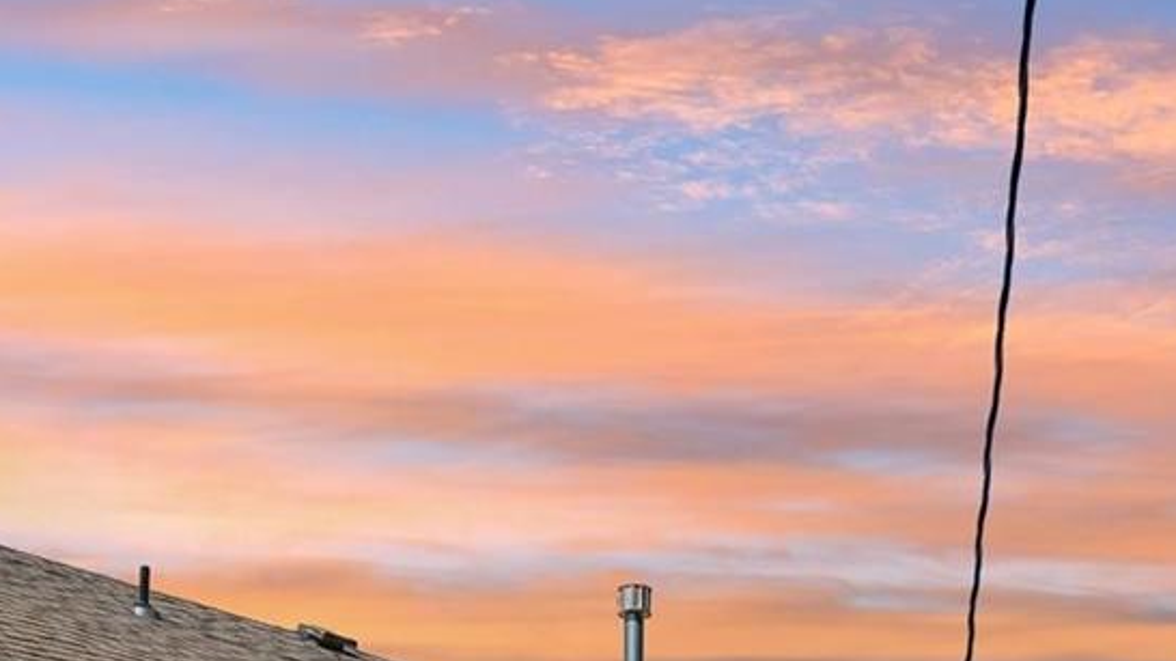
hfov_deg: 44.1
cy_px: 1107
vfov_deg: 20.4
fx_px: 1434
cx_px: 752
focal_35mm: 46
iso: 100
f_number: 8
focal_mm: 10
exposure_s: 1/320
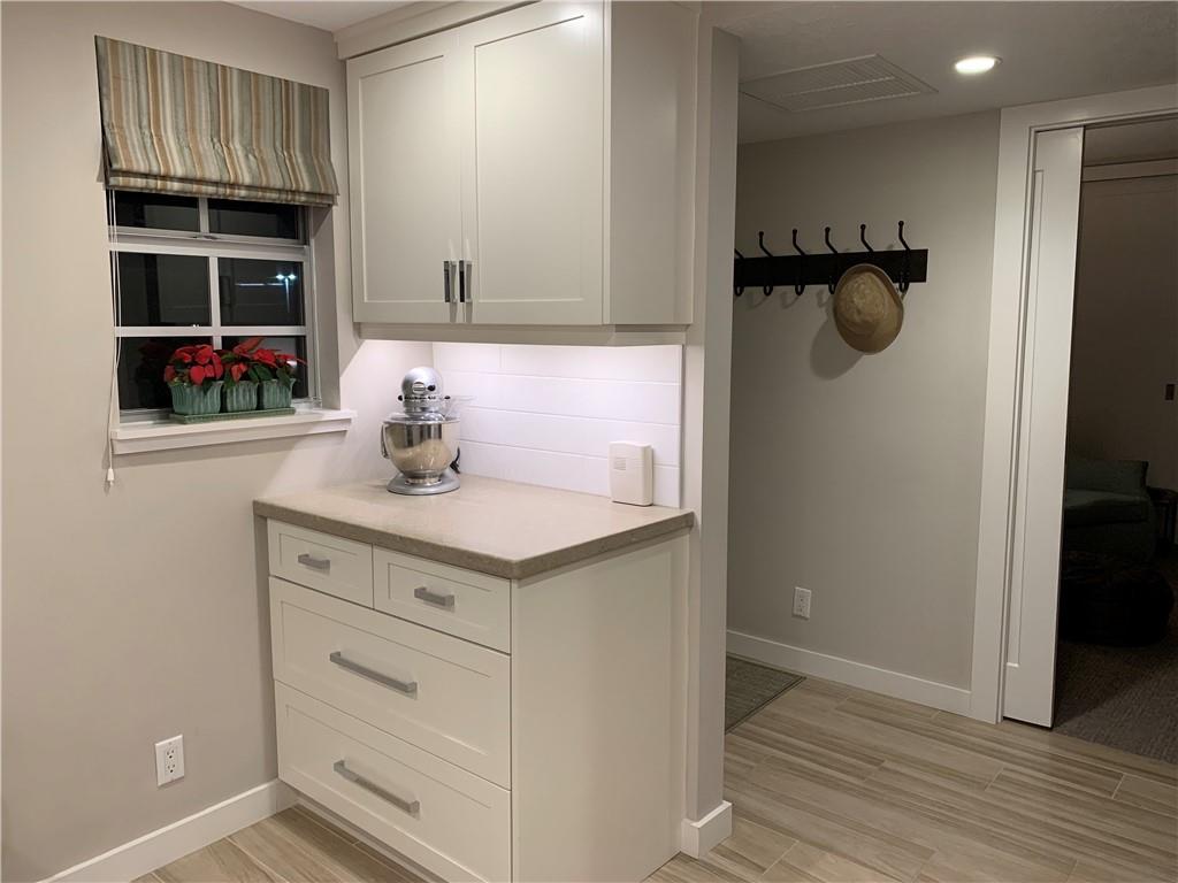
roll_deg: -0.4
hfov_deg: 67.3
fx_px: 885
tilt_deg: -8.1
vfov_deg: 53.1
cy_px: 442
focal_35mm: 26
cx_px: 589
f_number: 1.8
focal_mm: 4.25
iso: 100
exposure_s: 1/60
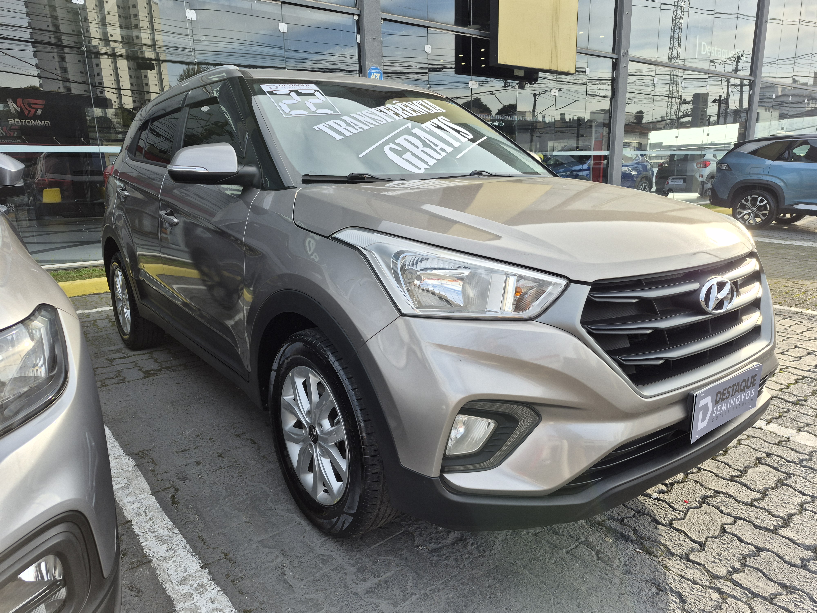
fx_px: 543
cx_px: 408
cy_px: 306
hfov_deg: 73.9
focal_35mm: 23
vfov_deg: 58.9
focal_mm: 5.4
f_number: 1.8
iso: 25
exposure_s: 1/344
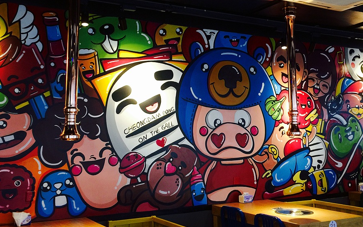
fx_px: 435
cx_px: 198
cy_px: 81
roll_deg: -0.8
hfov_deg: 45.2
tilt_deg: +6.3
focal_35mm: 44
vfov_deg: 29.1
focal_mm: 4.15
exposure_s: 1/17
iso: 50
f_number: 2.2
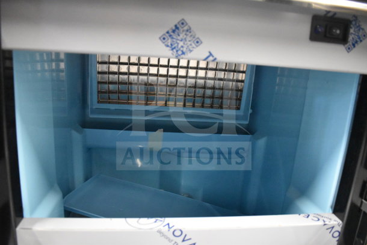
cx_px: 184
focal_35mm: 27
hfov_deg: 67.4
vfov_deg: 48.0
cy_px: 122
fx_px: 275
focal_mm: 18
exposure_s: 1/30
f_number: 3.5
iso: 7200
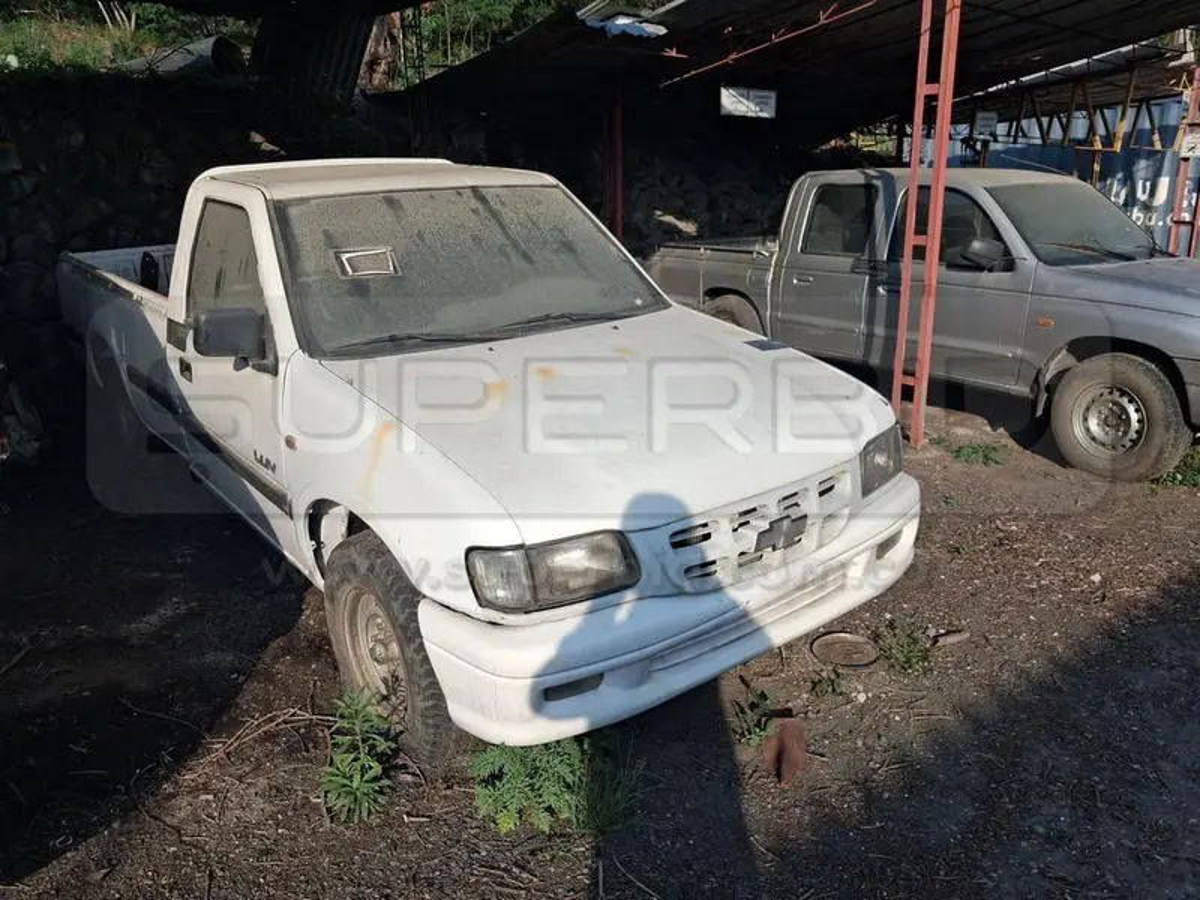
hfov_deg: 65.3
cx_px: 600
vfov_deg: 51.4
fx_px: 936
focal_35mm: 27
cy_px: 450
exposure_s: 1/775
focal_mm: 4
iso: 25
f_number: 1.8
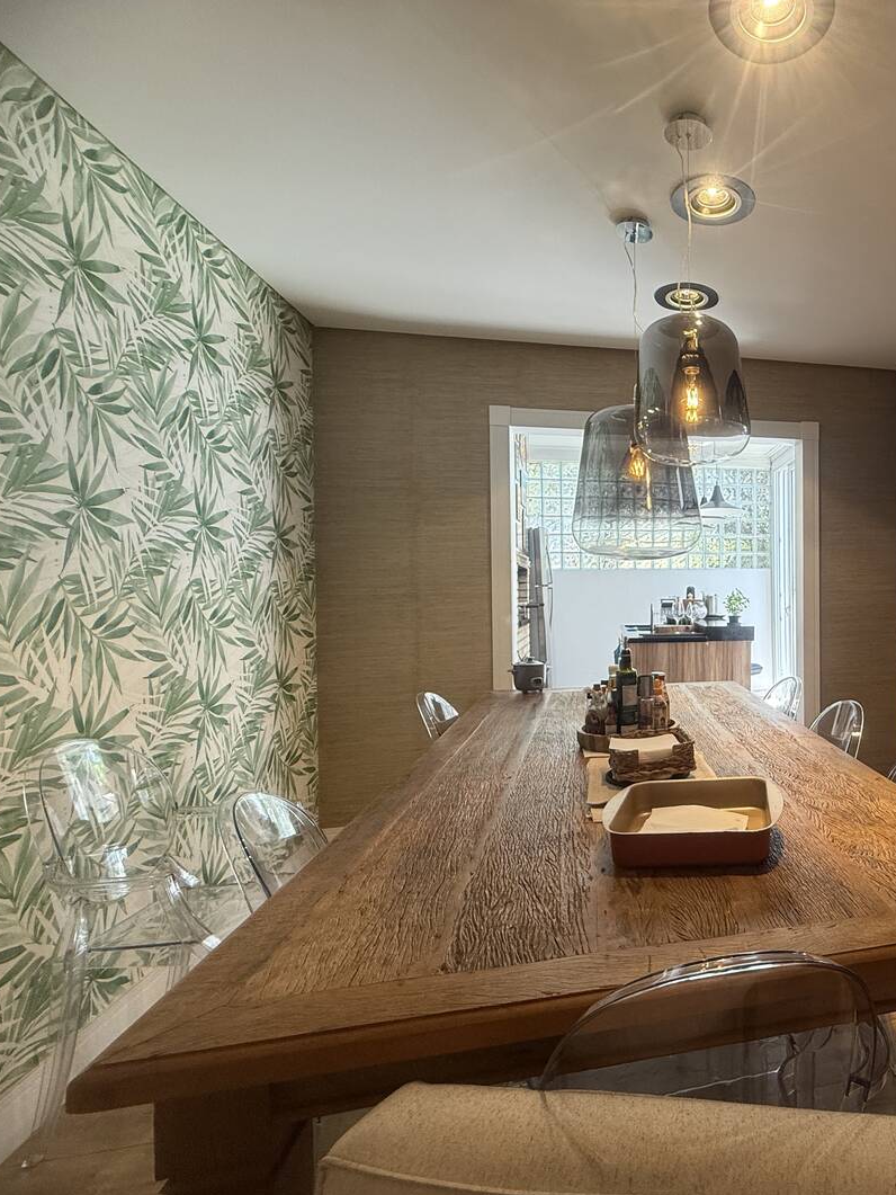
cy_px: 599
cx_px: 760
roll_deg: -0.1
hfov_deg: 60.9
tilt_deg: +0.8
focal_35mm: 19
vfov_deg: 84.7
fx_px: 656
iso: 160
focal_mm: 2.22
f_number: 2.2
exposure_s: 1/120
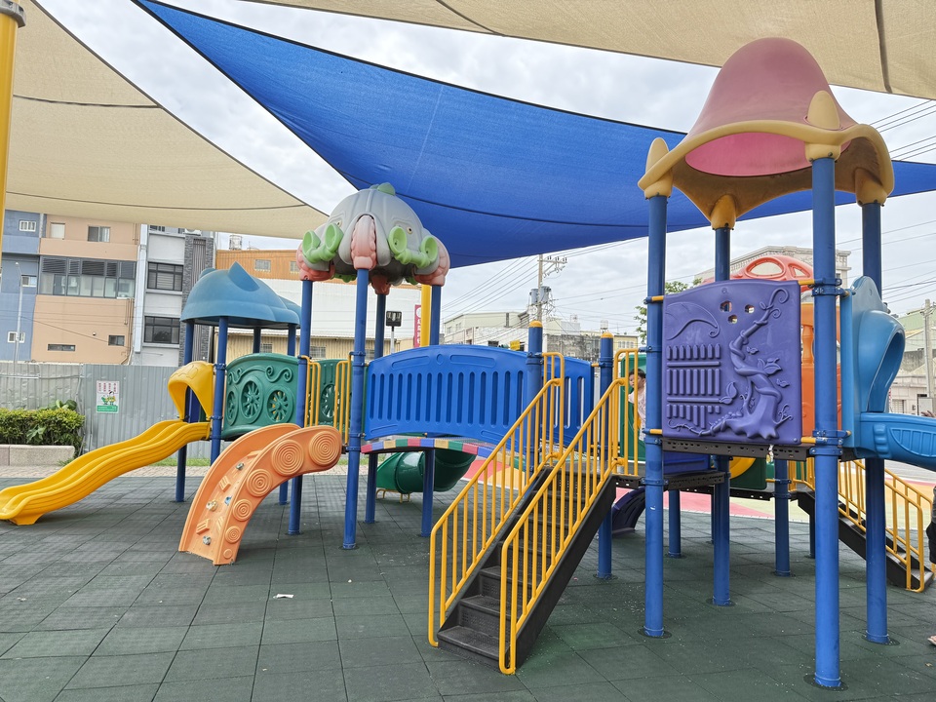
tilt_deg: +4.1
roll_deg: -1.5
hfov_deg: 71.6
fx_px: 649
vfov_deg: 56.8
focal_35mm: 24
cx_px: 468
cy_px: 351
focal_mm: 6.76
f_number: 1.78
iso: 80
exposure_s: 1/1122
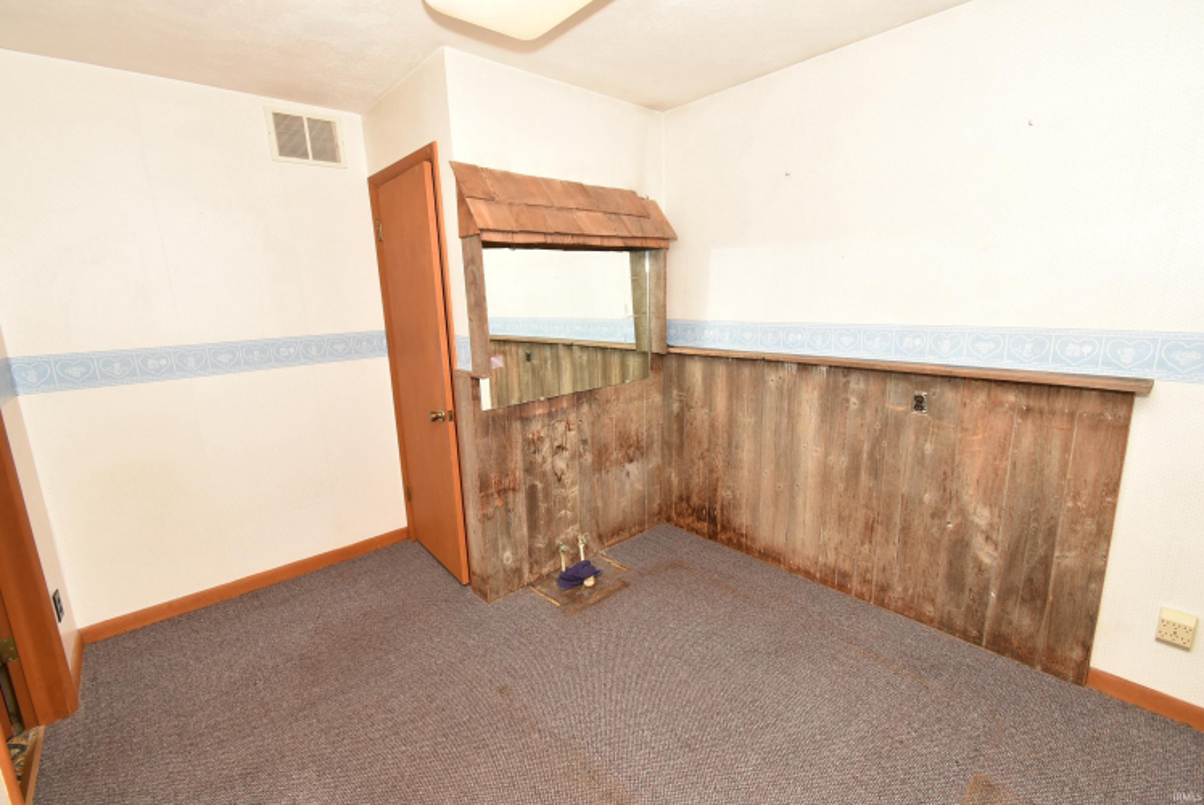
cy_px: 402
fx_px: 502
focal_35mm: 15
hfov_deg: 100.3
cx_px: 602
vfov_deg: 77.4
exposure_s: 1/60
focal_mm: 10
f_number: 8
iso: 400
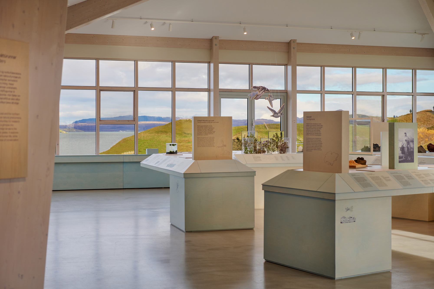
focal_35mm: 55
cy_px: 144
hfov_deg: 36.2
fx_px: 663
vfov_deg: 24.6
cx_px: 217
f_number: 4
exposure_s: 1/200
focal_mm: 55
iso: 250
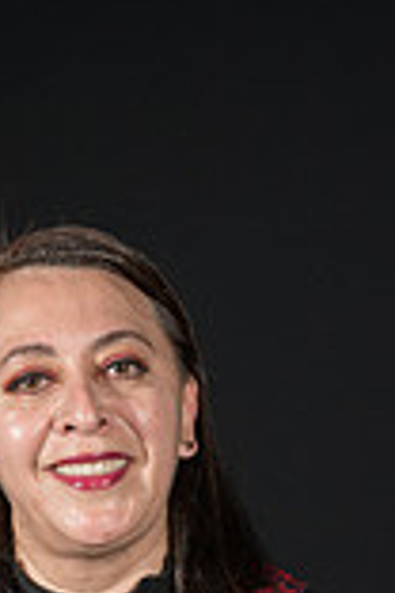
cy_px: 779
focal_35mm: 104
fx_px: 1712
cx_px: 85
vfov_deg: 18.3
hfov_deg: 13.1
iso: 160
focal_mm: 36
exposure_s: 1/250
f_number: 11
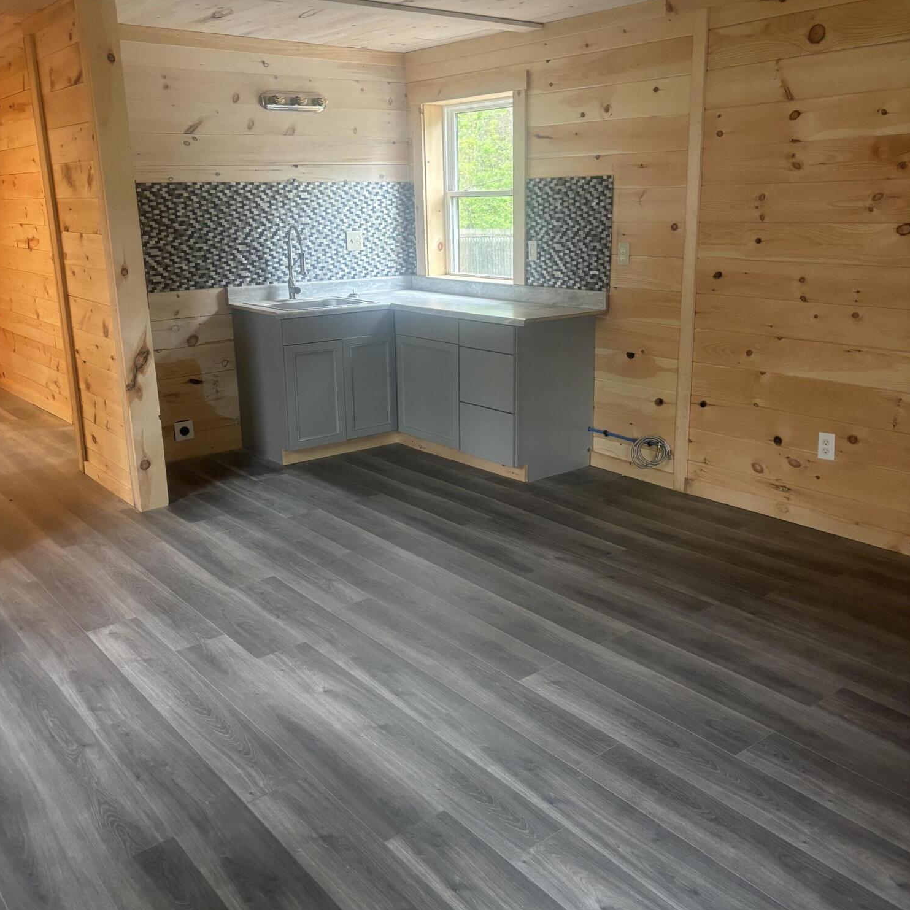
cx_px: 454
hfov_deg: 52.5
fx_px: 922
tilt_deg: -14.2
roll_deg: +1.4
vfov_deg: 52.5
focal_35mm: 31
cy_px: 441
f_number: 1.6
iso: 250
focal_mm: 5.96
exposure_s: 1/60
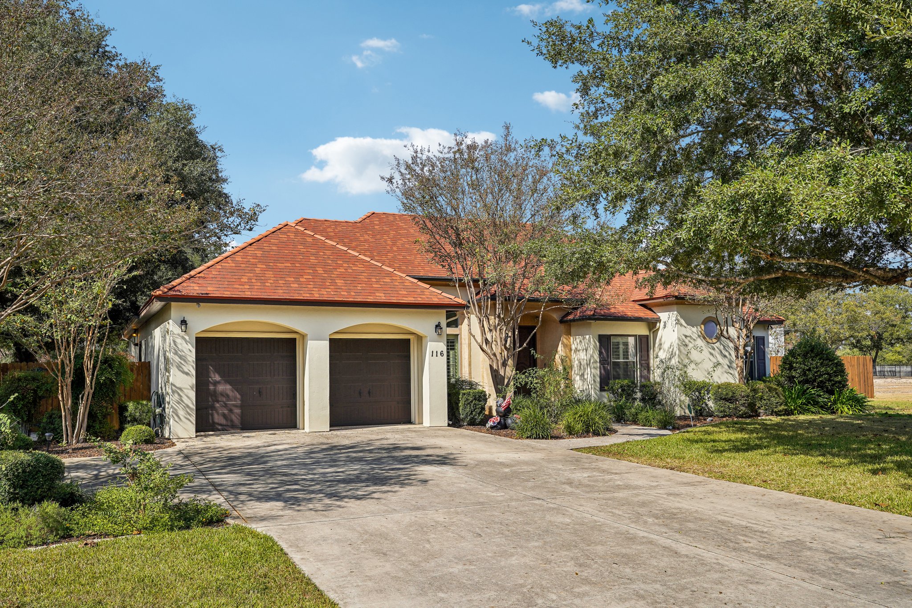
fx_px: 760
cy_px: 304
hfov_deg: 61.9
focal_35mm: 30
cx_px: 456
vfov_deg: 43.6
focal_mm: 30
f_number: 8
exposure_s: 1/400
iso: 100
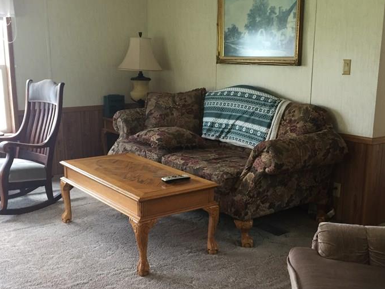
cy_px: 168
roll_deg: -1.5
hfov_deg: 42.9
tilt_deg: -14.9
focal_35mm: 44
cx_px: 217
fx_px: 489
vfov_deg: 32.8
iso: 40
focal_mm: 4.15
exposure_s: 1/30
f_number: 2.2
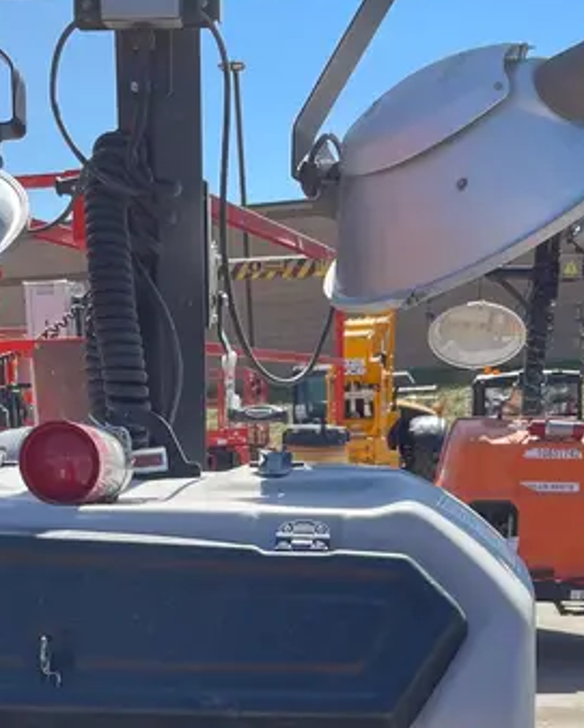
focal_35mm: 55
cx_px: 224
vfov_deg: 31.1
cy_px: 759
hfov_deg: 27.6
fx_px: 1187
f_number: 1.6
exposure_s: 1/1208
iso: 32
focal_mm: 4.2
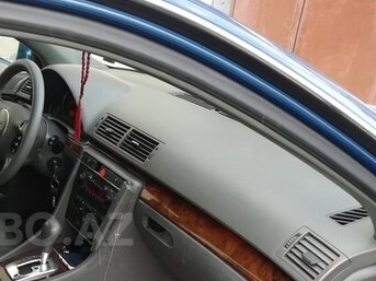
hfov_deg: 35.4
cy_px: 229
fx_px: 543
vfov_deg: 28.4
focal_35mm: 50
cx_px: 21
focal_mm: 3.83
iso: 64
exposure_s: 1/50
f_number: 2.2
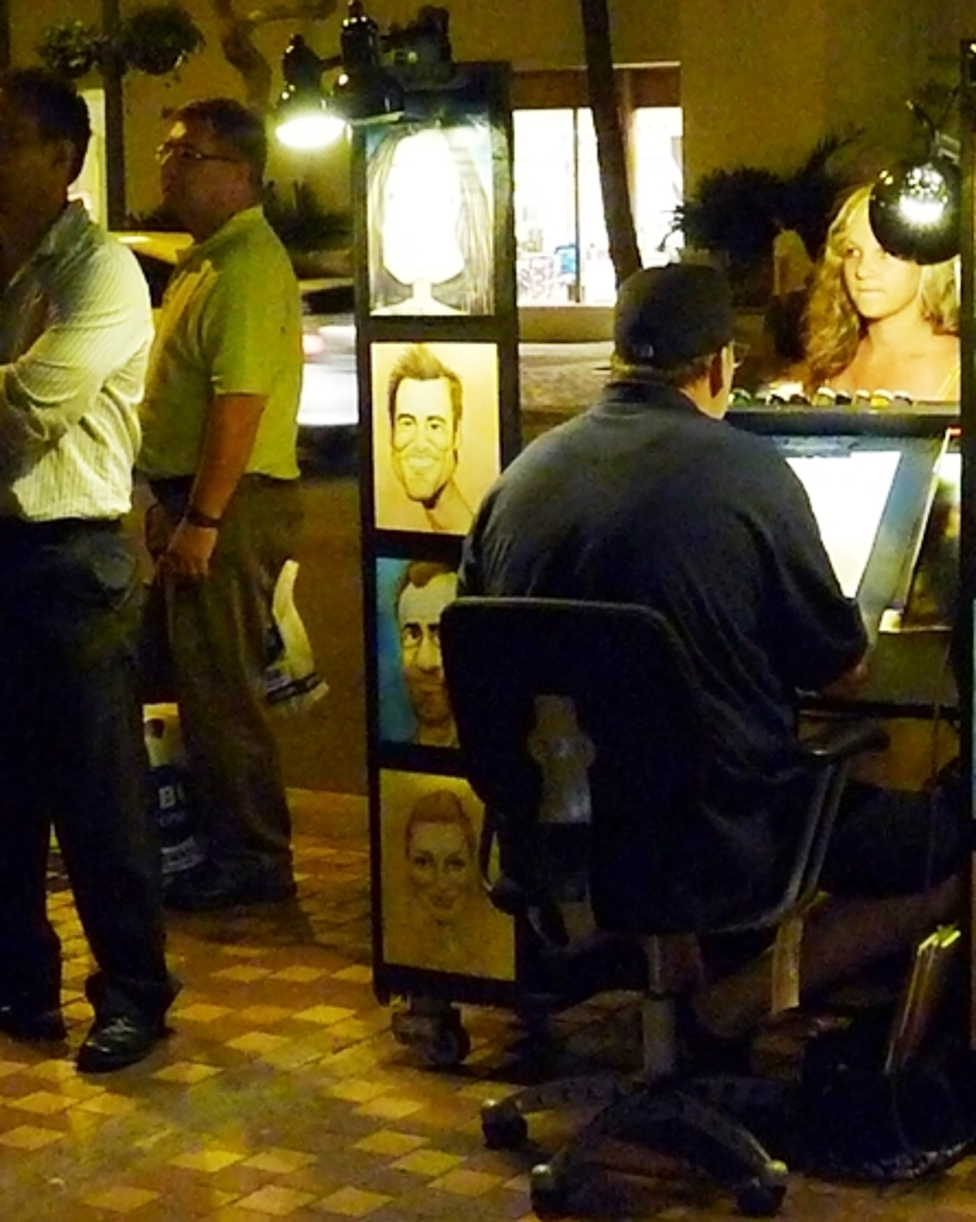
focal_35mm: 77
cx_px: 696
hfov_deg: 19.8
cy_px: 613
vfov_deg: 24.8
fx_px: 2782
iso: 3200
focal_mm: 9.8
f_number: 4.9
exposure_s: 1/30
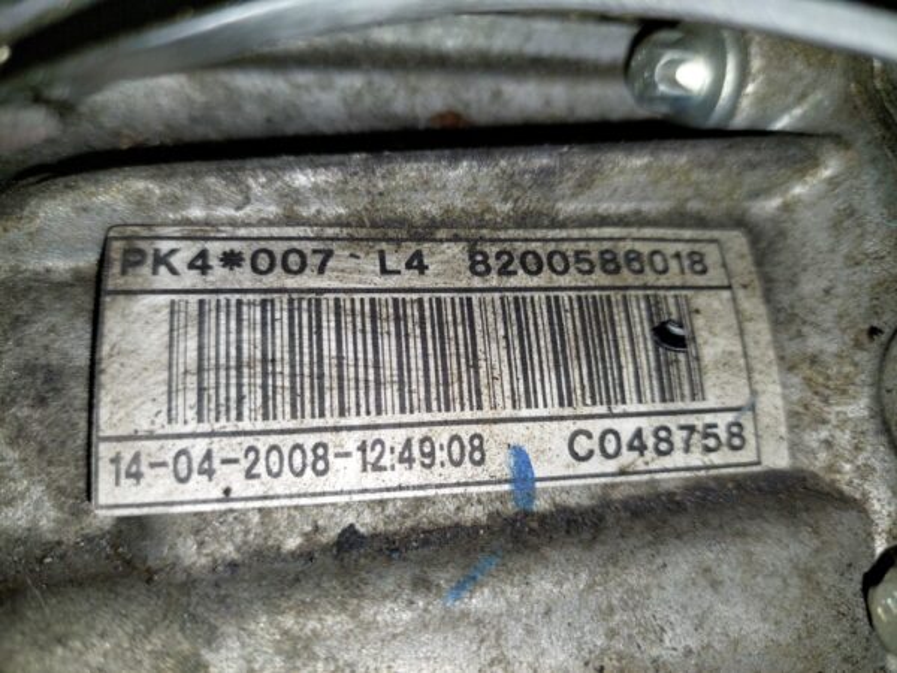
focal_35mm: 25
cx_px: 448
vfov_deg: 54.9
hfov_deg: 69.4
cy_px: 336
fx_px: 648
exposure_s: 1/344
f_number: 1.8
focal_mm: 5.23
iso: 40
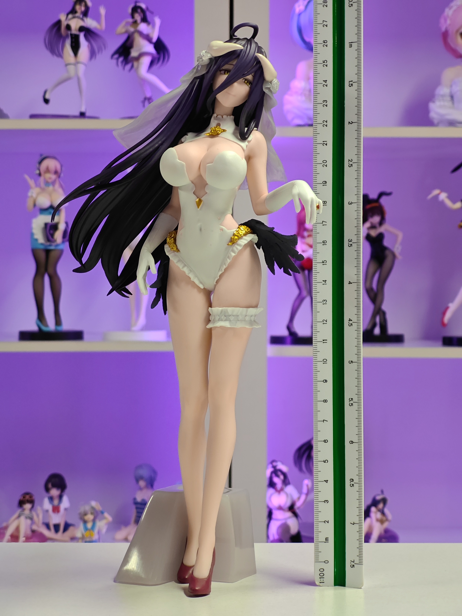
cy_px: 308
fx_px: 1424
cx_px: 231
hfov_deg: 18.4
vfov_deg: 24.4
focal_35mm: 80
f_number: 2.4
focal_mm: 7.48
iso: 800
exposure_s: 1/33.3
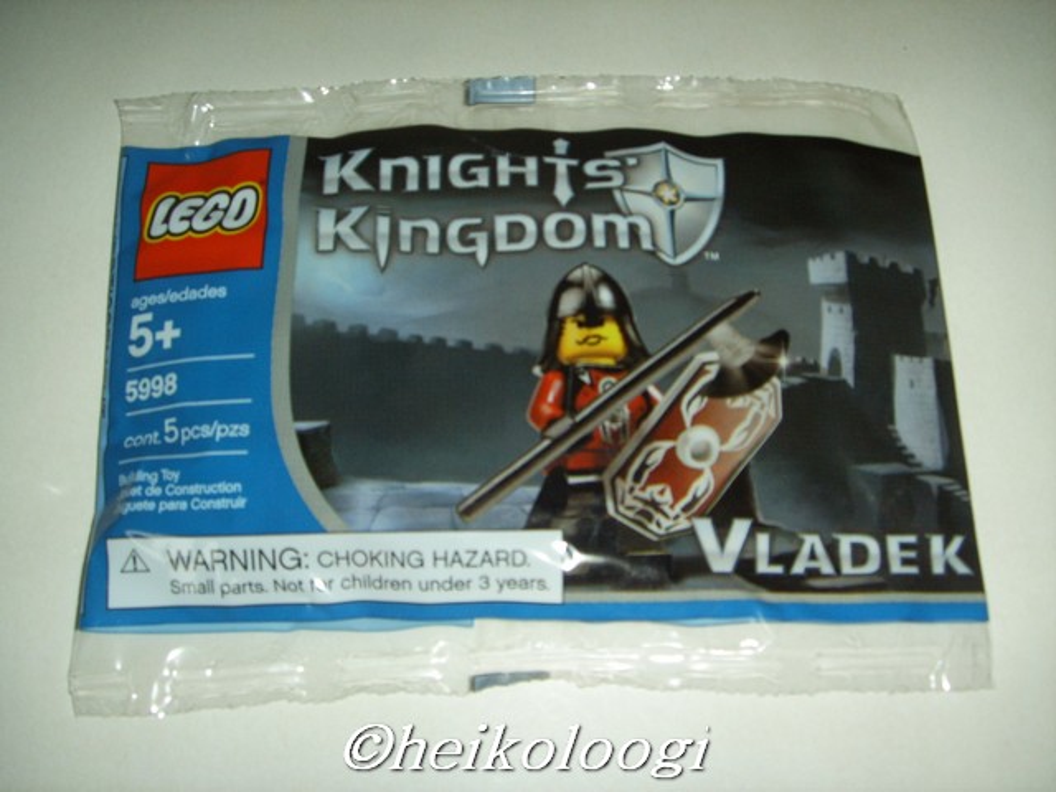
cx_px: 528
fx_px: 1190
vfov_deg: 36.8
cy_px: 396
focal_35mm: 39
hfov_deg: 47.9
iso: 100
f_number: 3.5
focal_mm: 6.6
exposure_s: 1/45
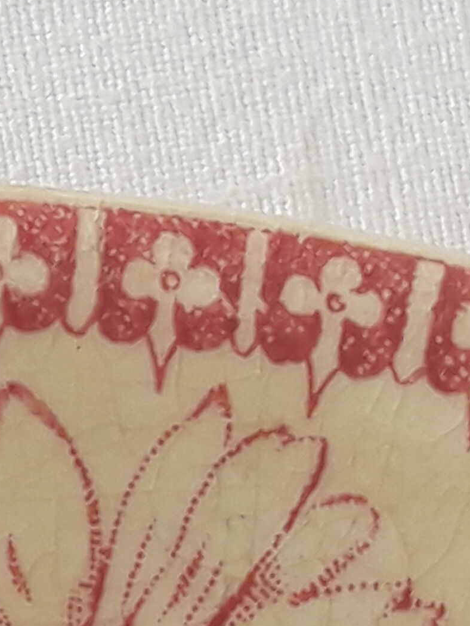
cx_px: 65
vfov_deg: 16.7
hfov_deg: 13.4
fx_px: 1992
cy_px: 859
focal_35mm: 110
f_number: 1.9
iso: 40
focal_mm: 3.7
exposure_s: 1/528
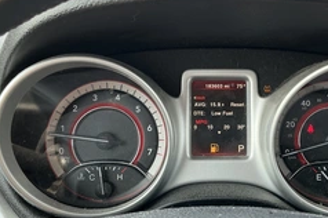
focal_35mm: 49
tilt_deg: -22.3
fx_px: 446
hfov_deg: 40.2
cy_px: 112
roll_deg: +0.1
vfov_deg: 27.4
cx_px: 201
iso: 40
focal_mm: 3
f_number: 1.8
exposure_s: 1/122
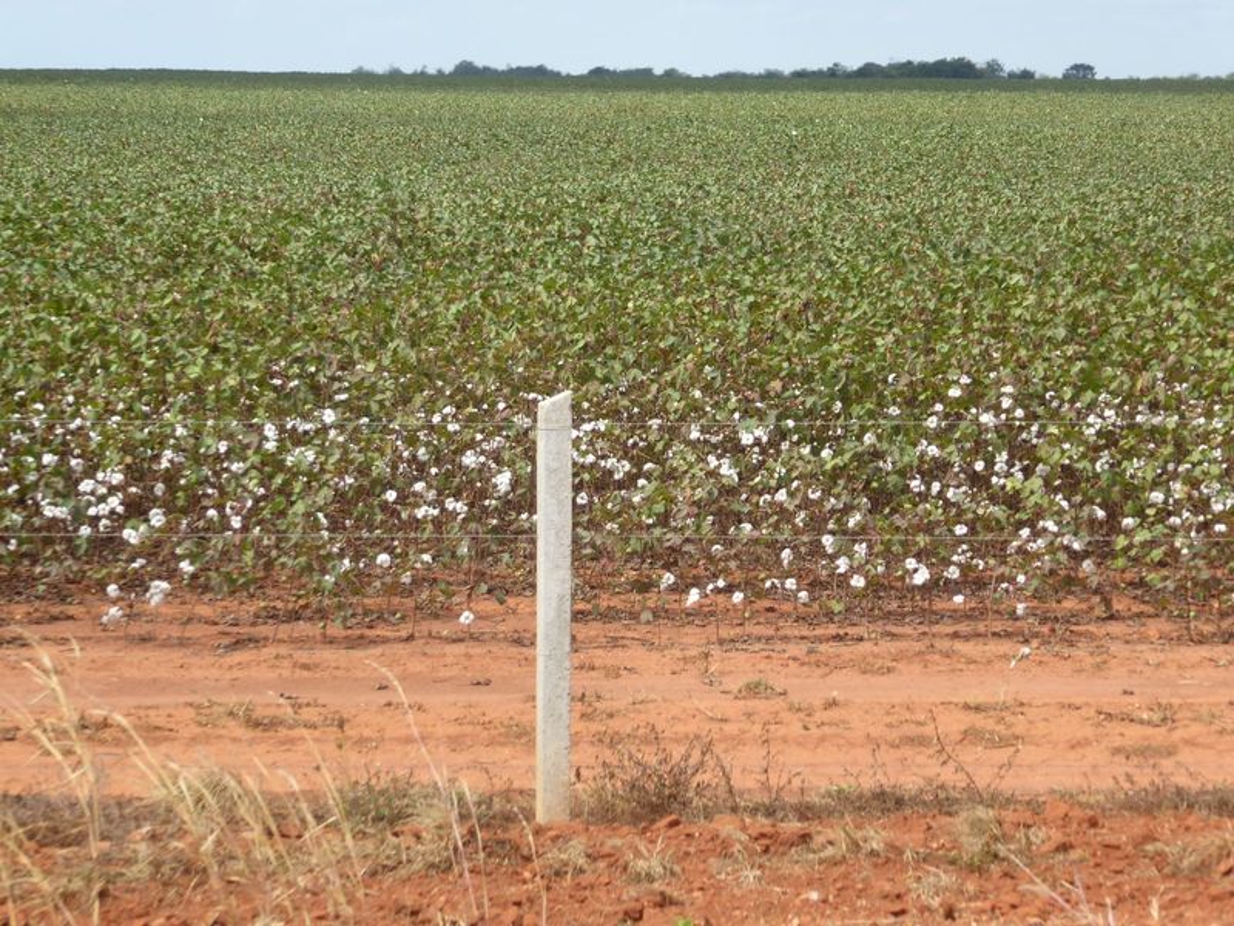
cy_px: 463
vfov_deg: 7.2
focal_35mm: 206
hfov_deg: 9.6
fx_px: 7344
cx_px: 617
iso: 80
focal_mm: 33.2
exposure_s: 1/200
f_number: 5.6
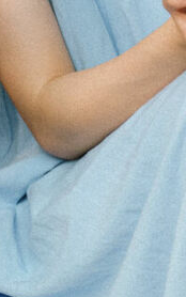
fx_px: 3840
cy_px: -5
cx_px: 217
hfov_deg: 2.8
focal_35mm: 474
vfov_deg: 4.4
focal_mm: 82
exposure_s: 1/1250
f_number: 2.8
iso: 400
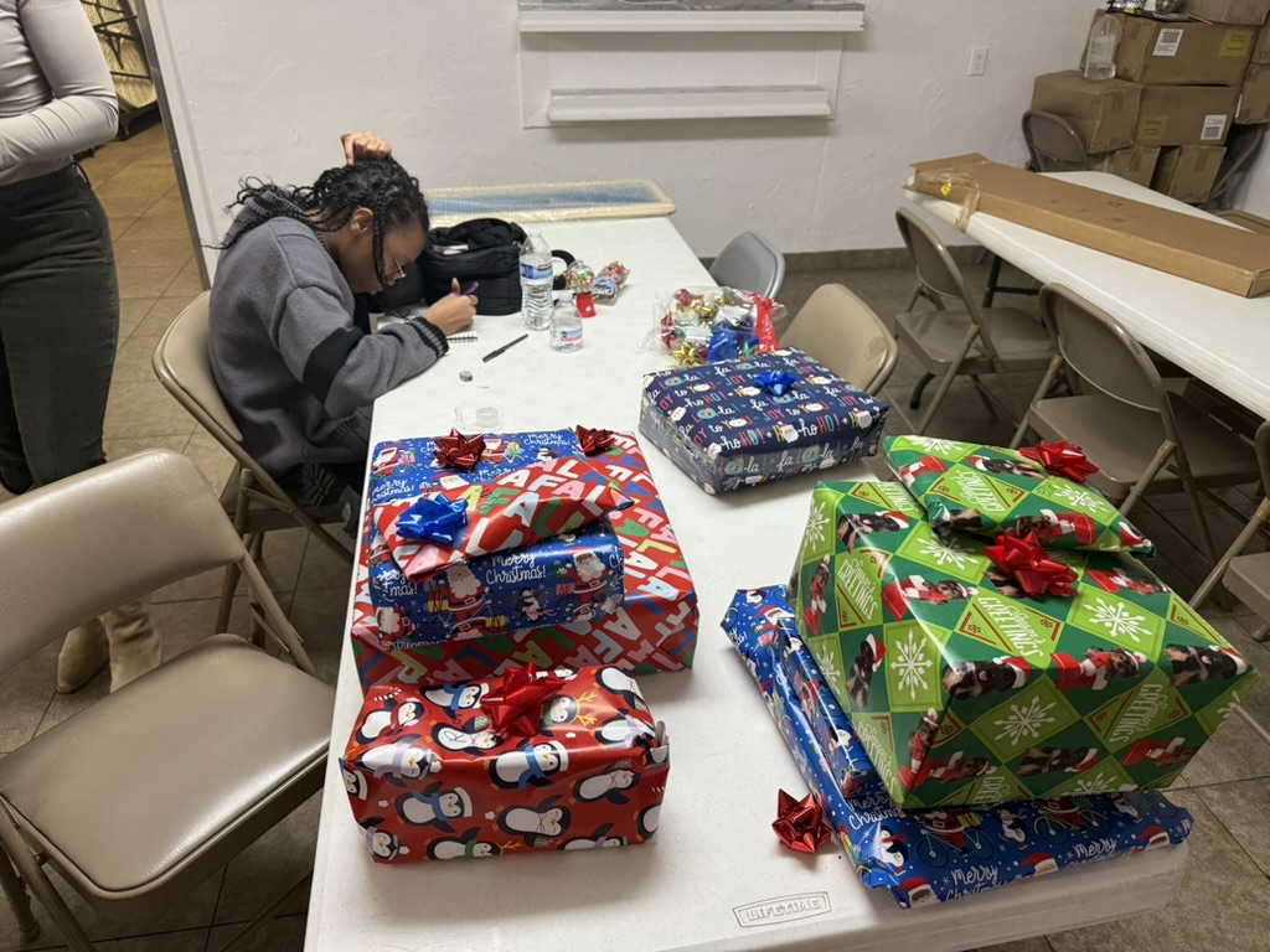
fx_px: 881
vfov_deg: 56.8
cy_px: 476
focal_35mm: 24
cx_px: 635
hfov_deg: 71.6
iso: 160
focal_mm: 6.76
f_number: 1.78
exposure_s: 1/120
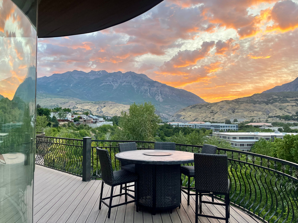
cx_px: 145
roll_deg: +0.8
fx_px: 224
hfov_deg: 67.3
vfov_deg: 53.0
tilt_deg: +2.3
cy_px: 113
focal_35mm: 26
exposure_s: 1/121
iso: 80
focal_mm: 5.1
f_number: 1.6
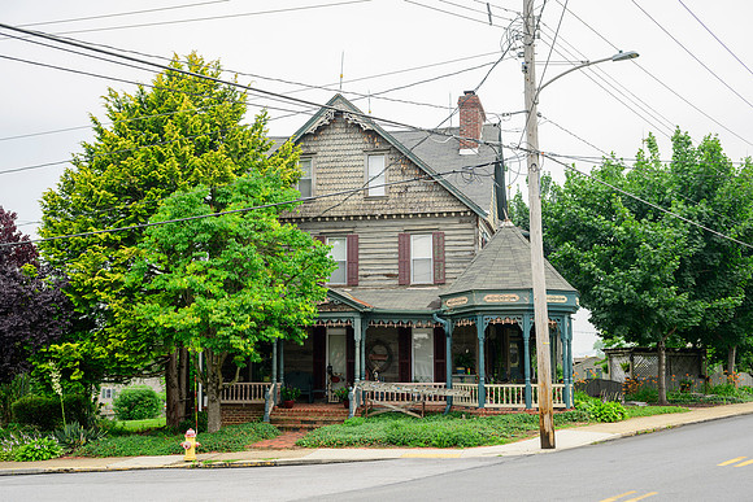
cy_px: 251
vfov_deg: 32.6
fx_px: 858
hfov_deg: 47.4
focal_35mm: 41
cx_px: 376
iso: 80
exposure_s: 1/125
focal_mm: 41
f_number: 5.6
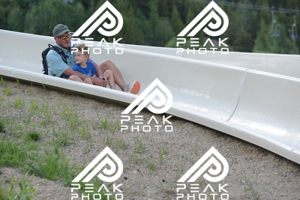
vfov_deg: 7.0
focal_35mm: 195
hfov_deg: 10.5
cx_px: 150
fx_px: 1625
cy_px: 100
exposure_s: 1/1250
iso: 1600
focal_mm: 195
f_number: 6.3
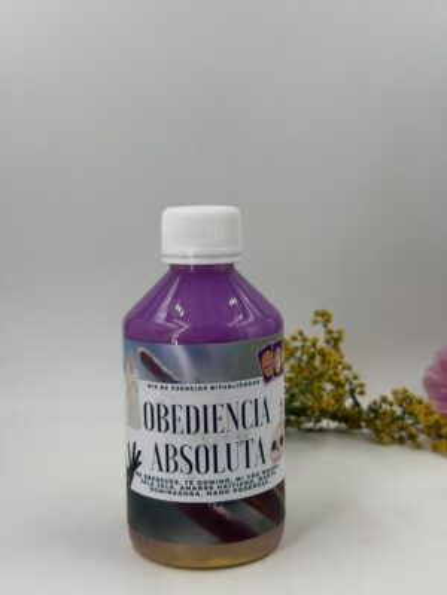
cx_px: 224
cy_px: 298
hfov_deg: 30.3
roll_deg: -0.9
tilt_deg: -6.3
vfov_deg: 39.7
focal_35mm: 48
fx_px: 826
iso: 64
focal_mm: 6.76
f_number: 1.78
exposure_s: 1/2033
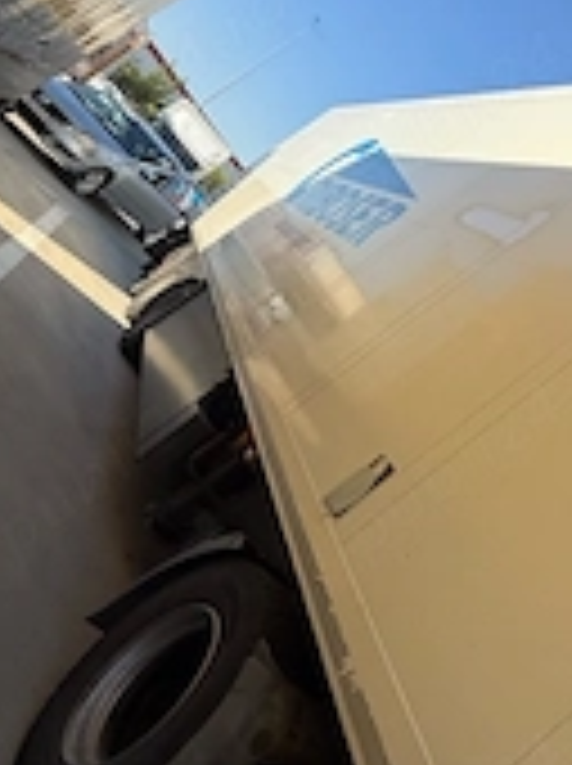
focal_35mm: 33
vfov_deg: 54.5
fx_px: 729
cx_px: 581
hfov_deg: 37.9
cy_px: 500
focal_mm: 2.22
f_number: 2.2
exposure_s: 1/799
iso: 50
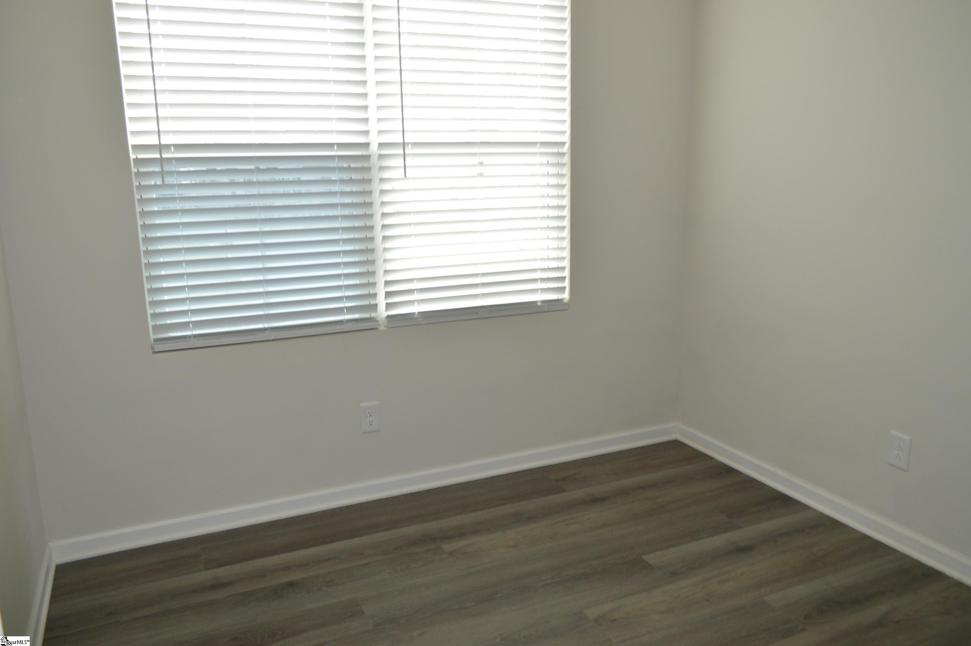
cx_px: 486
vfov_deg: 47.8
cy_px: 323
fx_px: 728
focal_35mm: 27
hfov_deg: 67.4
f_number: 3.5
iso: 400
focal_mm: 18
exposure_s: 1/60
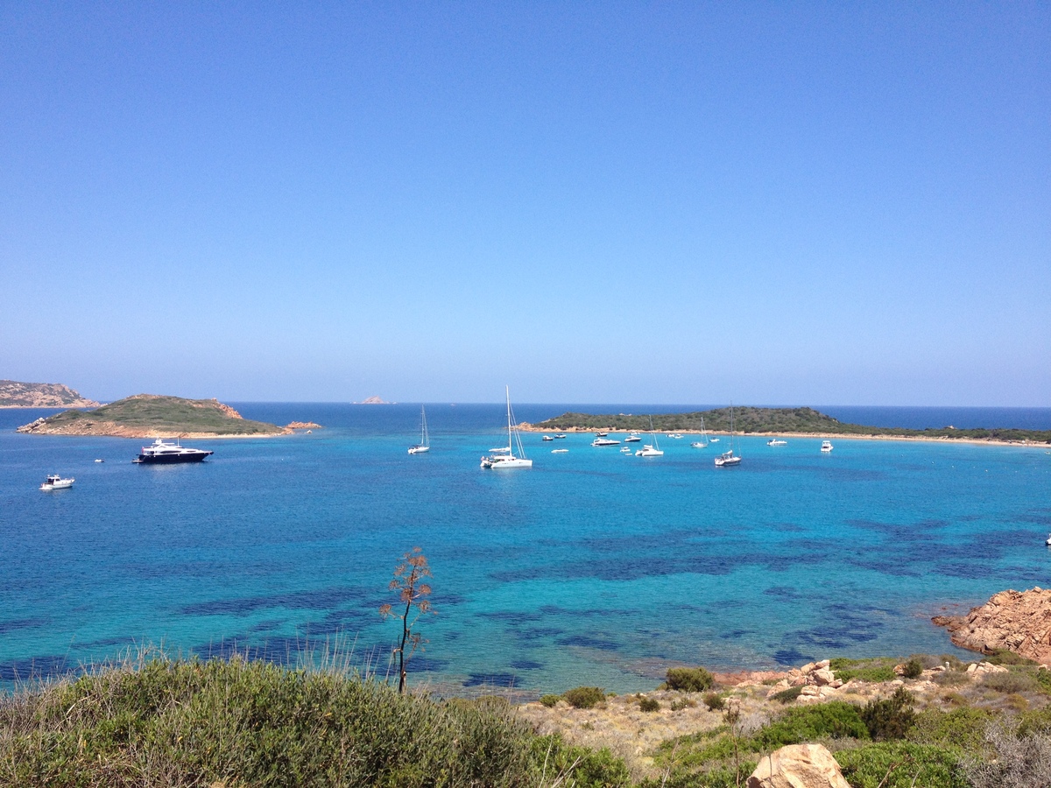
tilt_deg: -2.8
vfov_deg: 40.7
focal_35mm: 35
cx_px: 526
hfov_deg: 52.6
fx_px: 1063
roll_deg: -0.5
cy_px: 394
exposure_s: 1/1672
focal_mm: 4.28
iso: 50
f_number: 2.4
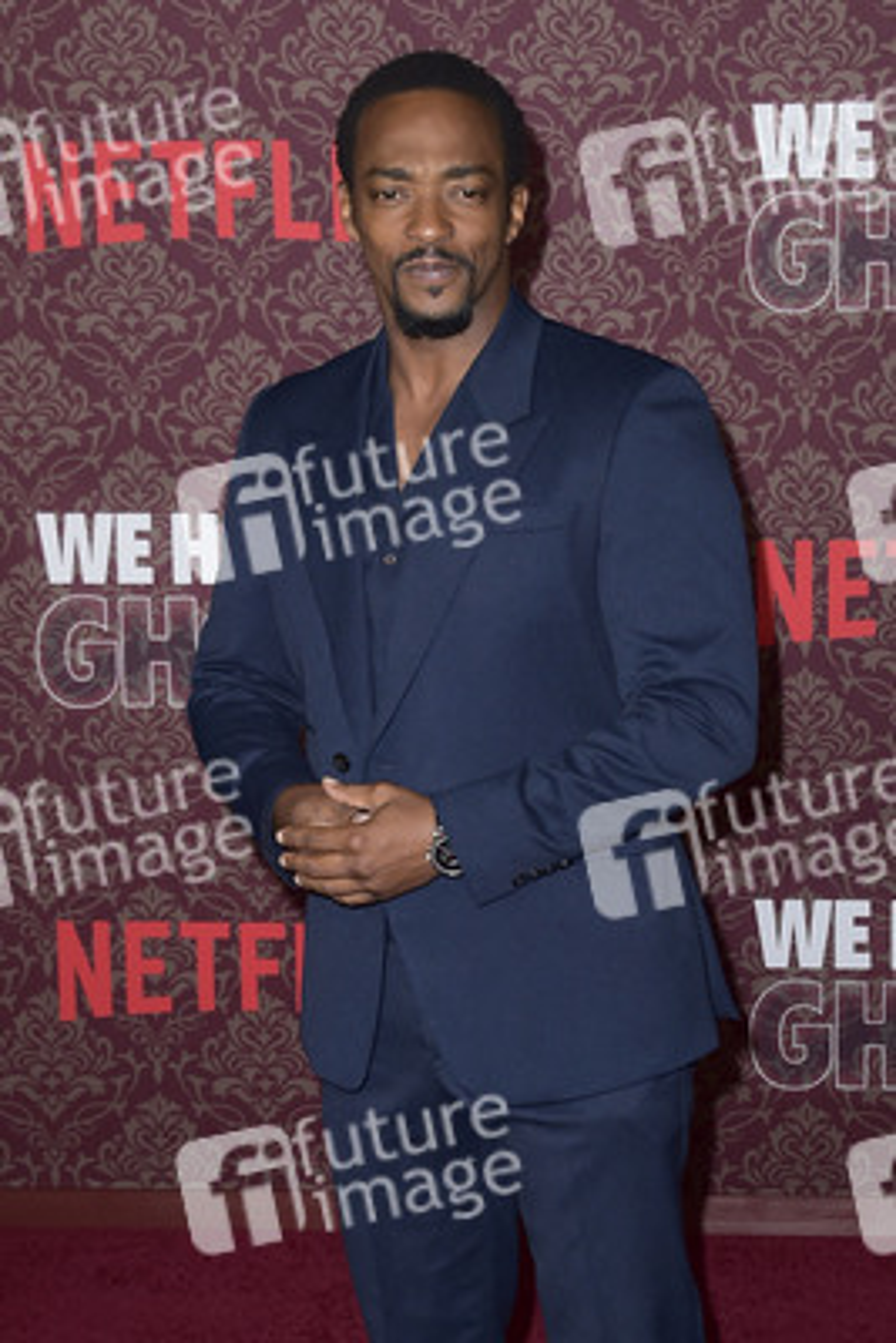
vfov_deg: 39.6
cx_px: 448
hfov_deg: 27.0
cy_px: 672
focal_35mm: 50
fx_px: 1865
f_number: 6.3
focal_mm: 50
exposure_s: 1/250
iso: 400
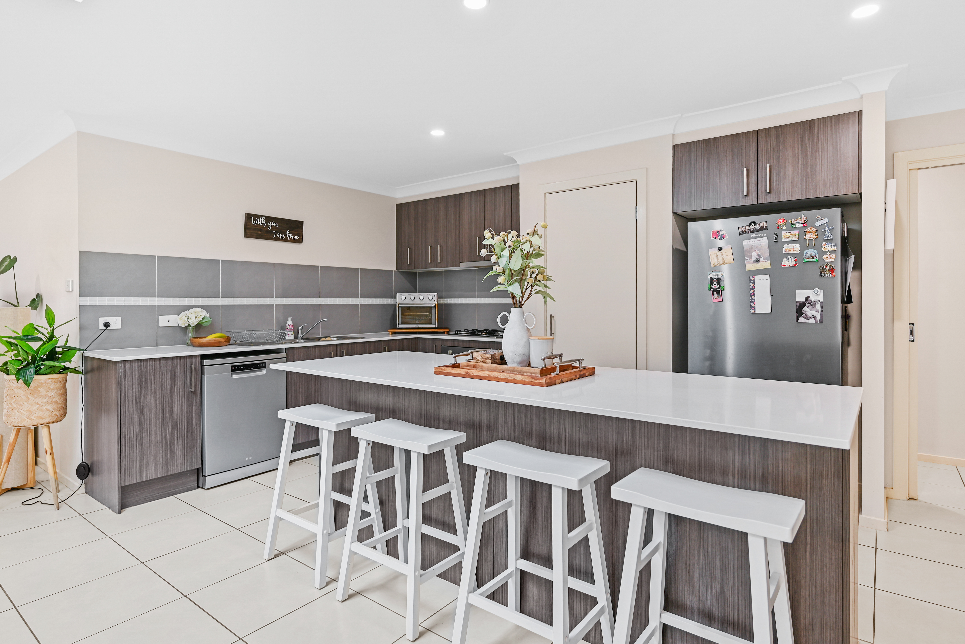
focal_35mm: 18
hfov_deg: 88.4
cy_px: 322
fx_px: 496
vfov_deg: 66.0
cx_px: 482
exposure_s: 1/6
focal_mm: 18.5
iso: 100
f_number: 4
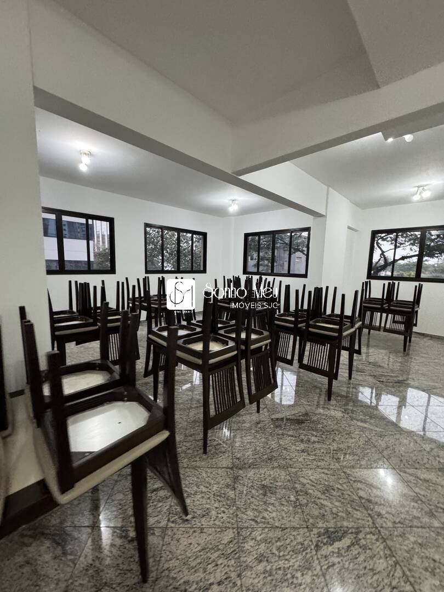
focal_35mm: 14
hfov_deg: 85.7
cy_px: 296
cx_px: 222
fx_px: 239
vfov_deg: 102.1
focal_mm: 2.22
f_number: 2.2
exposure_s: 1/60
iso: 640
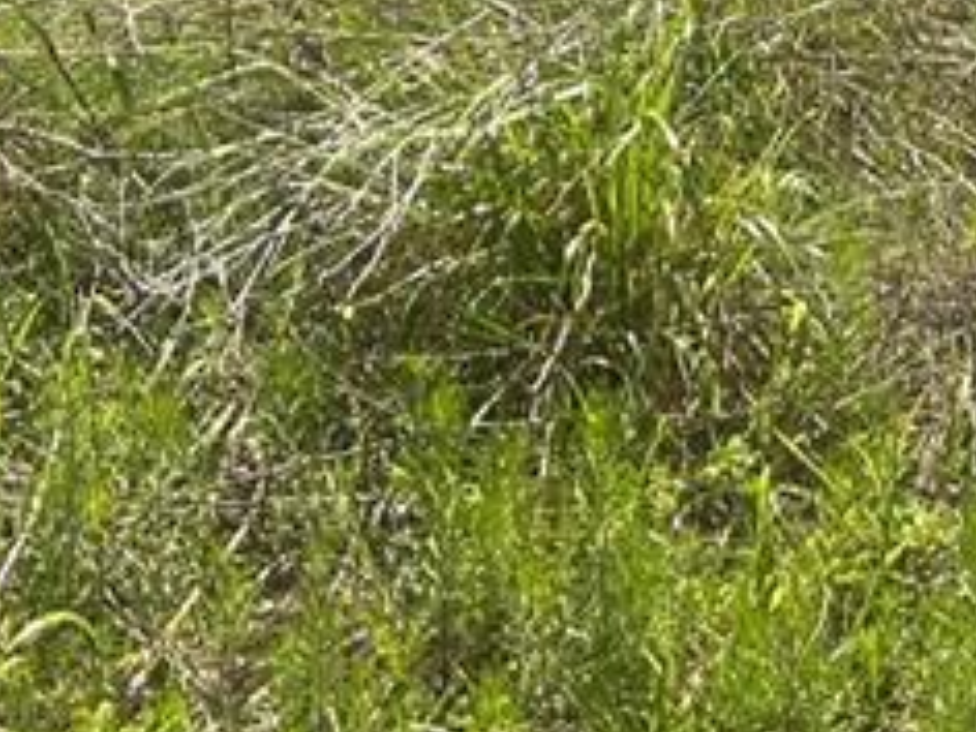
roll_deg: +2.6
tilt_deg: -1.3
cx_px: 1133
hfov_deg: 16.8
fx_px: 3186
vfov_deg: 11.6
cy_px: -777
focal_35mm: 113
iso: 50
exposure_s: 1/3968
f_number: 1.5
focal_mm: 5.7
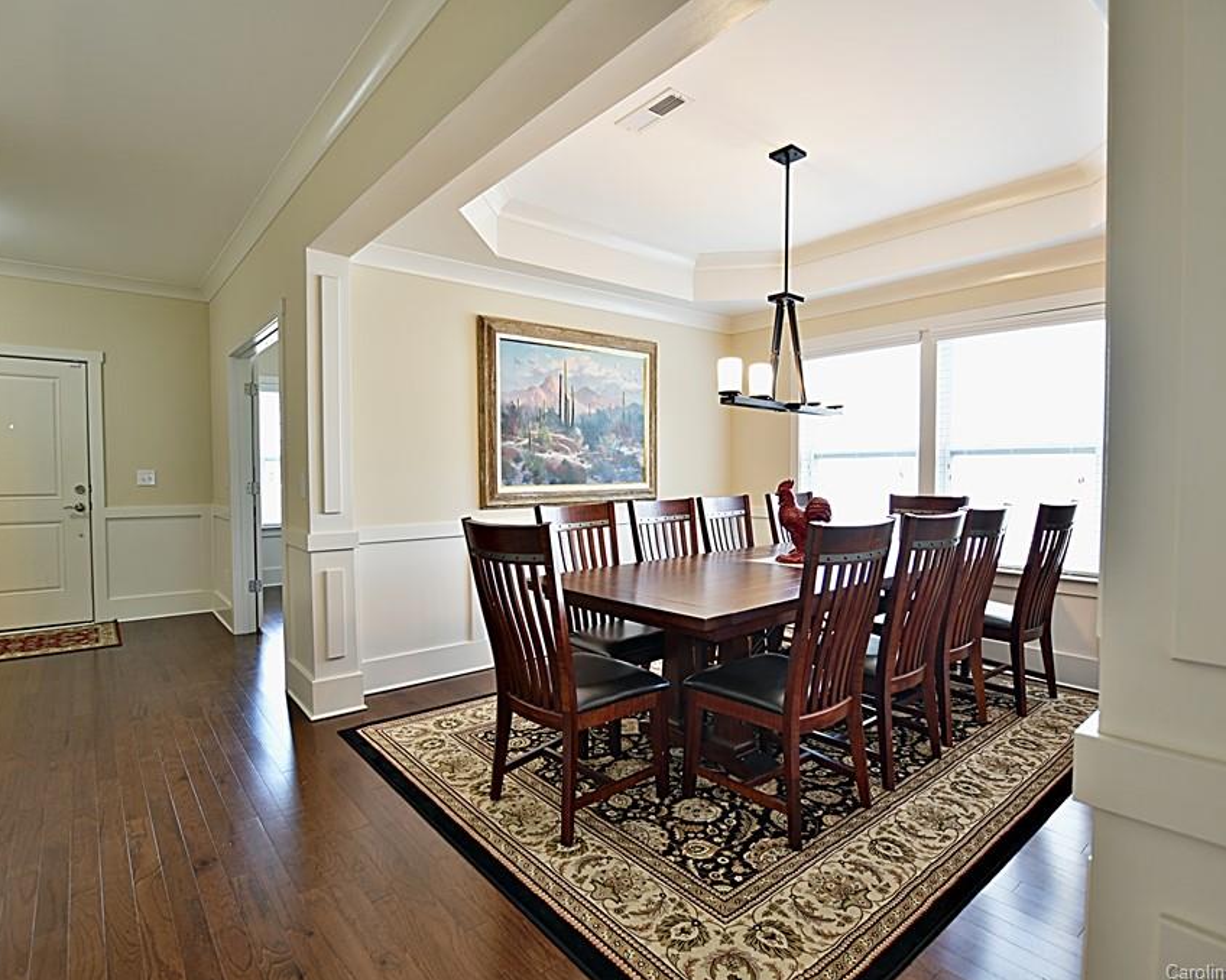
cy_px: 492
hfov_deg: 89.6
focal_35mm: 17
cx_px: 591
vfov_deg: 77.0
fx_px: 617
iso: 100
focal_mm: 10
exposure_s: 1/10
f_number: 3.5
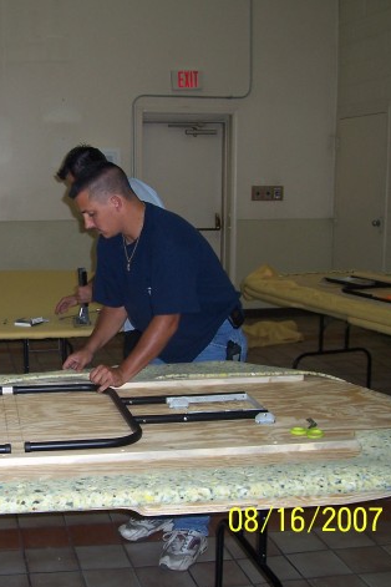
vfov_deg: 41.1
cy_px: 297
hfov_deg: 27.0
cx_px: 29
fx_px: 782
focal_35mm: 48
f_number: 2.7
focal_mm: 5.6
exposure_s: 1/60
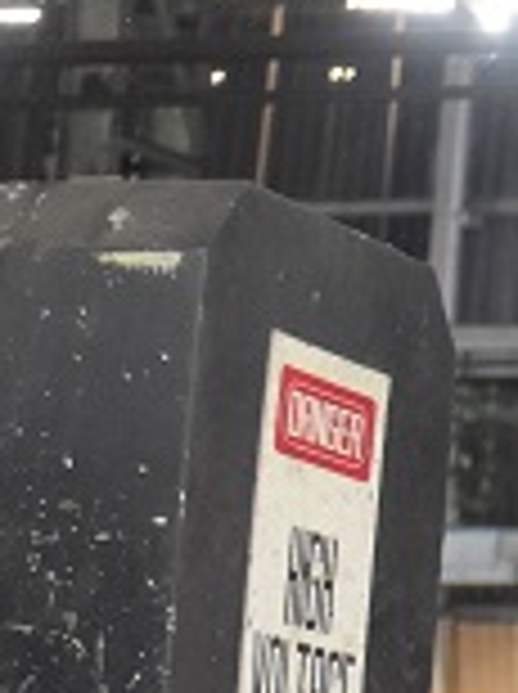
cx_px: 1185
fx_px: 4602
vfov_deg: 8.5
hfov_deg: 6.2
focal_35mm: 230
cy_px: -130
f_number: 4.5
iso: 1600
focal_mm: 34
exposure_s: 1/125
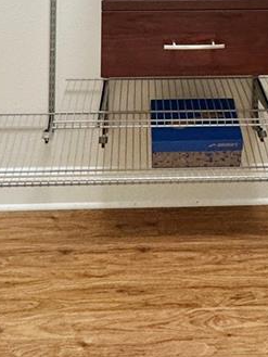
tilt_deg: +2.4
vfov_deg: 26.4
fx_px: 526
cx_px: 164
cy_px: -187
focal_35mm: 51
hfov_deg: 28.5
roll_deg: -0.5
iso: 200
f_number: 2.2
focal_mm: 2.22
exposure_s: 1/60
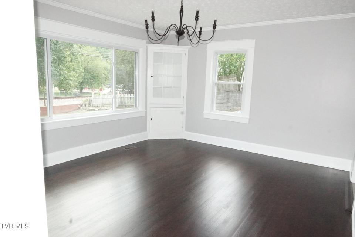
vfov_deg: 53.1
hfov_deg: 73.7
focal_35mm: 24
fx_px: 237
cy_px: 118
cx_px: 178
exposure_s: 1/160
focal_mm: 16
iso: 6400
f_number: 14
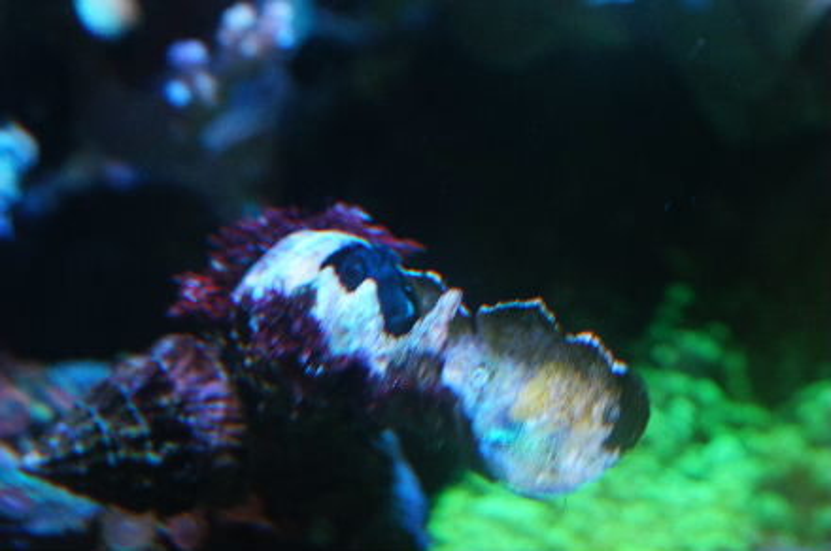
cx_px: 416
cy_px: 276
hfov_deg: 27.0
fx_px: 1729
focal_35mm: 75
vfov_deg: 18.1
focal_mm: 50
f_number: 5.6
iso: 800
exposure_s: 1/100
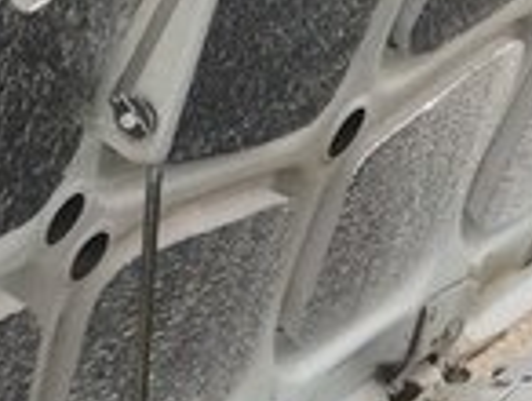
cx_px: 762
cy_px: 596
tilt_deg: -30.2
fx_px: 2017
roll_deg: +0.5
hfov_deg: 14.2
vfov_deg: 10.9
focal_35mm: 131
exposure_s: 1/100
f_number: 2.2
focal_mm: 4.15
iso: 50
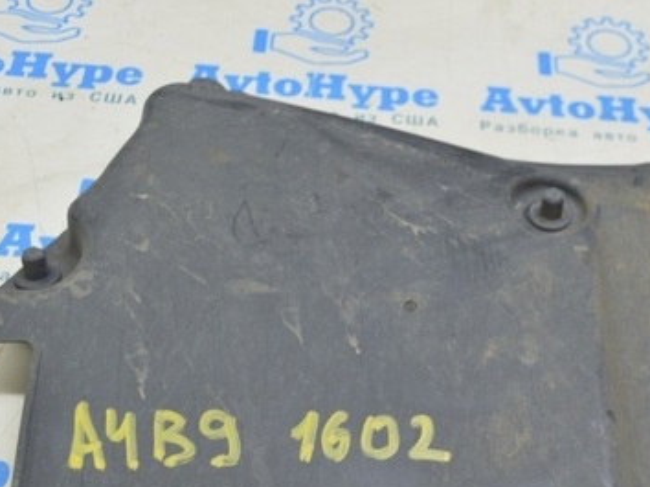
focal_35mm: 73
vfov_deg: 19.9
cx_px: 371
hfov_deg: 26.7
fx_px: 1370
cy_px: 389
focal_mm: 28
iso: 400
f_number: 5.6
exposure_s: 1/20
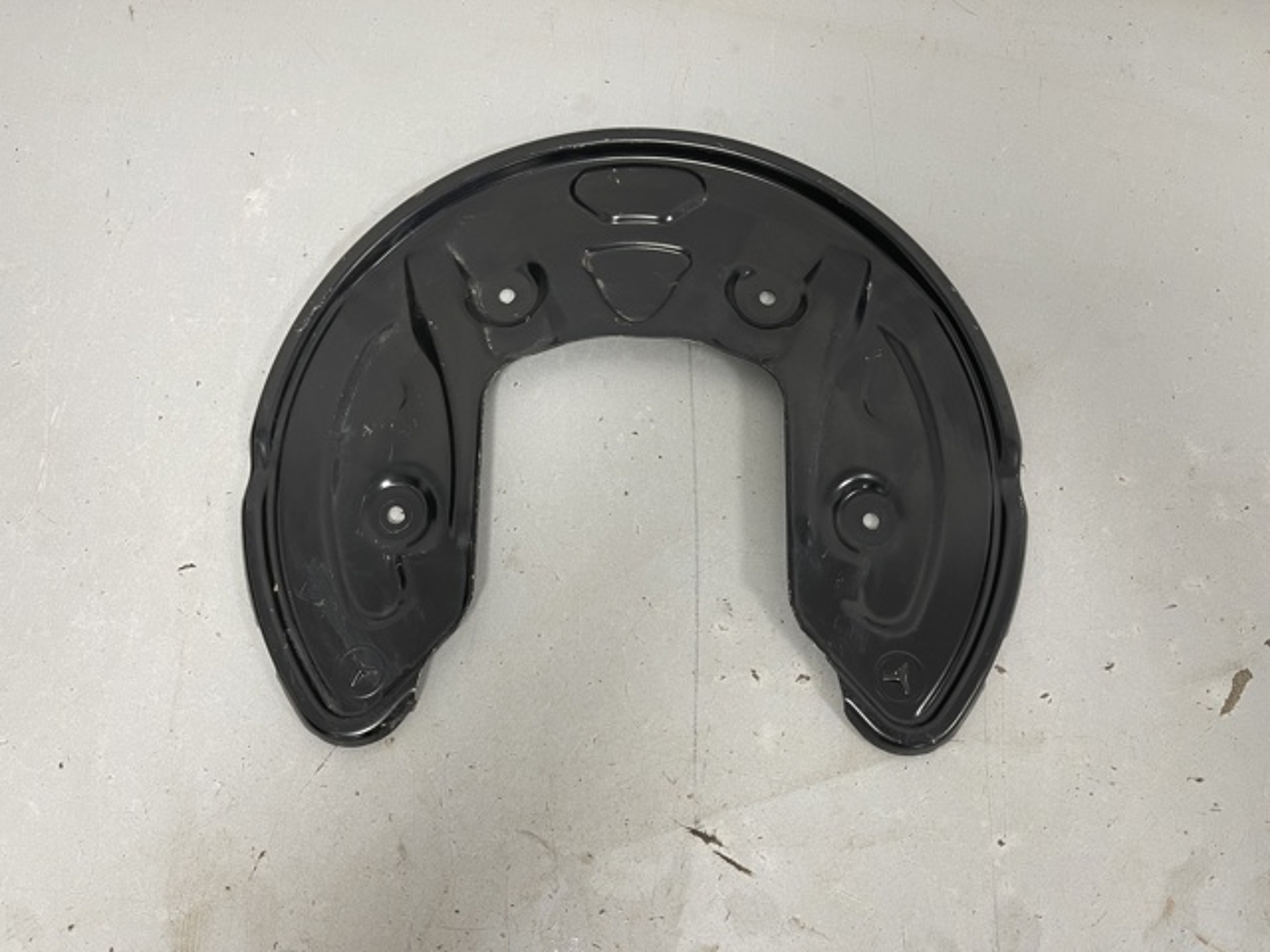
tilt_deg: -76.5
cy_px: 476
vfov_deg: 54.9
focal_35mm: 25
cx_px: 635
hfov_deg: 69.4
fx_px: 917
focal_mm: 5.1
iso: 64
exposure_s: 1/50
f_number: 1.6
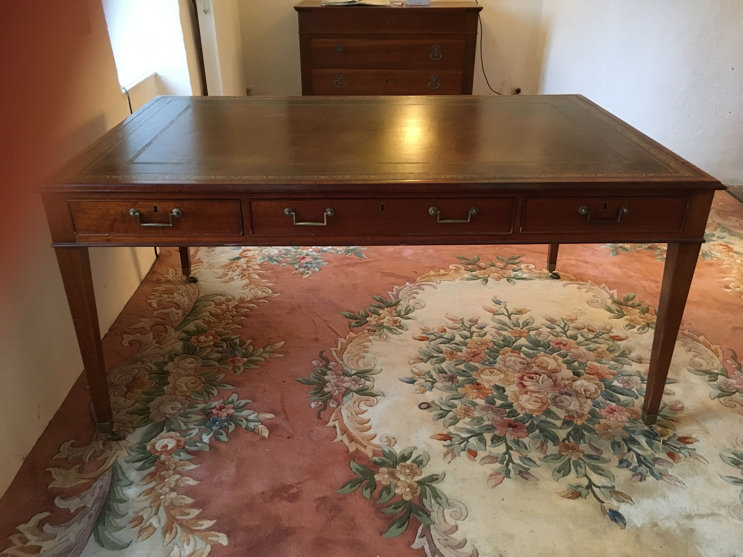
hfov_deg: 61.7
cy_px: 278
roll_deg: +0.2
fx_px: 622
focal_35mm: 29
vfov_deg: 48.2
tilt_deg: -26.4
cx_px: 372
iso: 250
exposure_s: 1/25
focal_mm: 4.15
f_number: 2.2
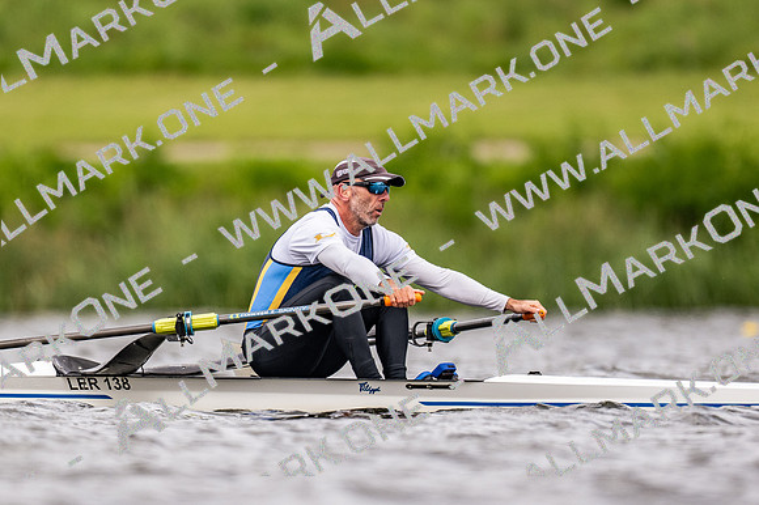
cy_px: 252
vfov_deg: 1.5
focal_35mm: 900
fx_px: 18963
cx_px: 380
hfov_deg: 2.3
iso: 560
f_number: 4
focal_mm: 600
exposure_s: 1/2500
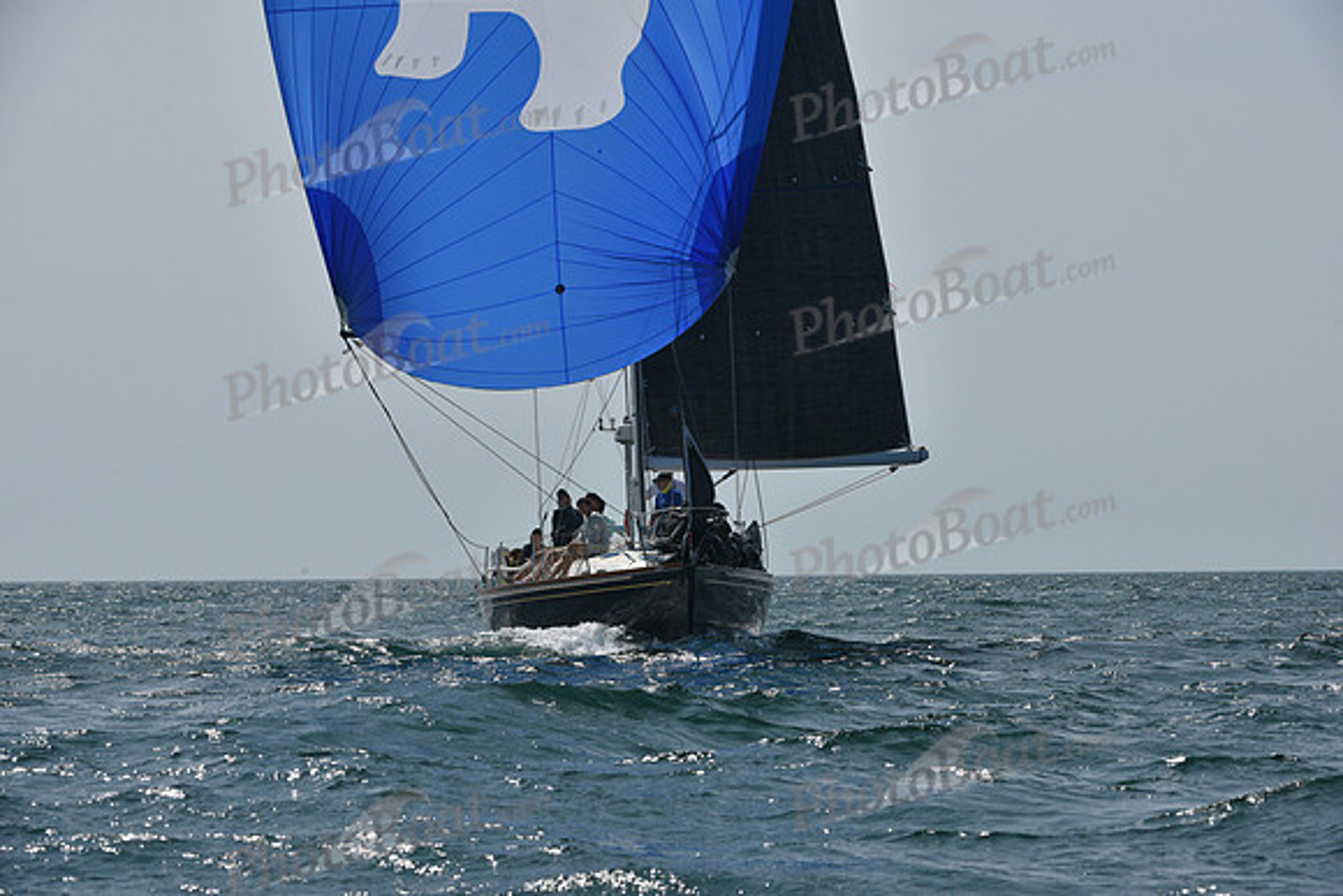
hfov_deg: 10.3
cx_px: 672
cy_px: 448
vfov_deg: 6.9
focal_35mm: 200
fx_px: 7463
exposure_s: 1/1250
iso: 320
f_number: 11
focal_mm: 200
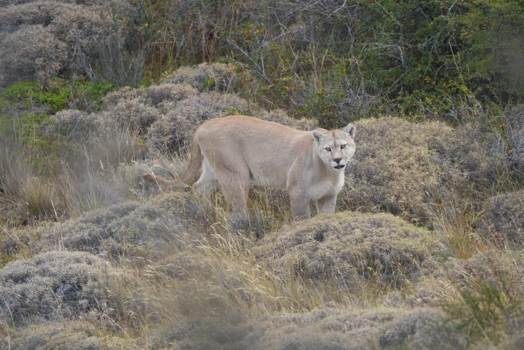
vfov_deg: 2.3
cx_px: 262
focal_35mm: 600
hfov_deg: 3.4
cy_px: 175
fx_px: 8734
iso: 6400
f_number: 6.3
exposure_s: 1/5000
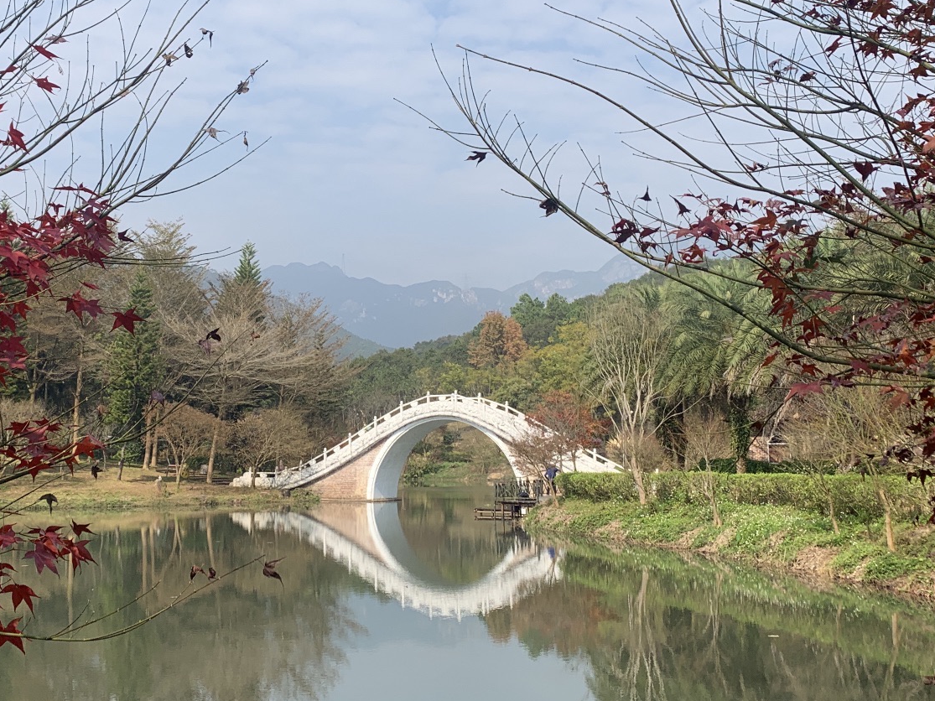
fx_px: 1269
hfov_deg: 40.2
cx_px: 367
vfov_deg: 30.8
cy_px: 293
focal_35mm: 47
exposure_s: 1/2257
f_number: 1.8
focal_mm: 4.25
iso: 25
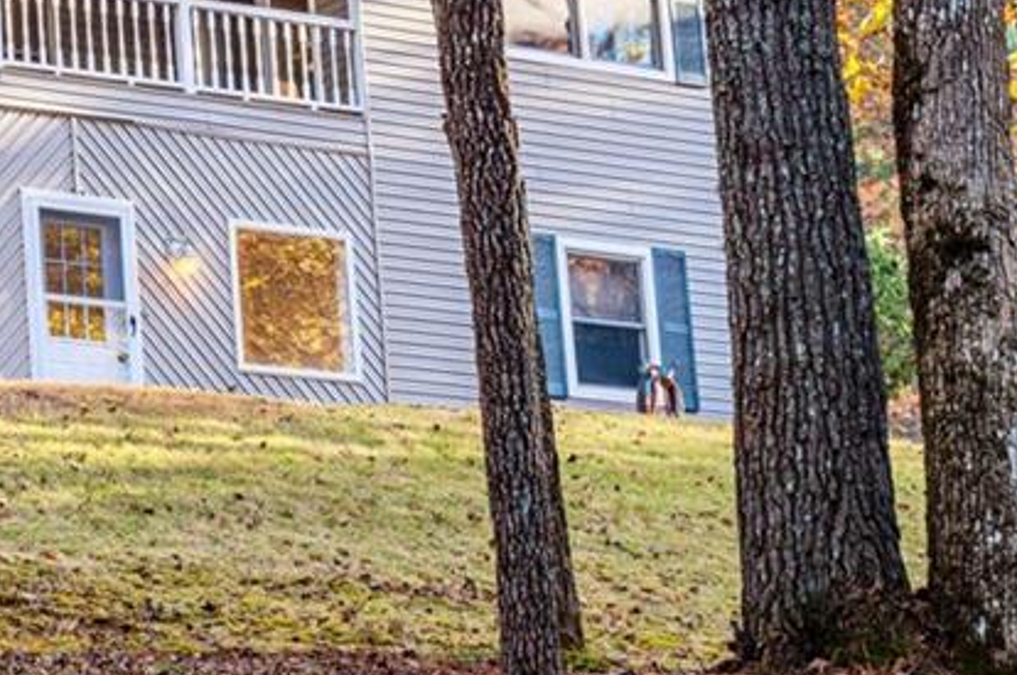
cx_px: -140
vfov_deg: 8.7
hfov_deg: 12.9
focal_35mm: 156
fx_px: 4402
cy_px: 15
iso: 100
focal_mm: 42
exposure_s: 1/13
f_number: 10
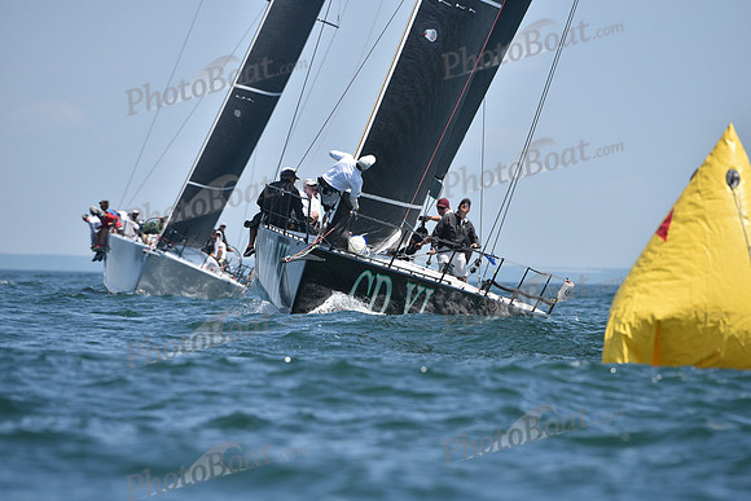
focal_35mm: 400
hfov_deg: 5.2
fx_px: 8346
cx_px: 376
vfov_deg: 3.4
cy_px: 250
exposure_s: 1/1600
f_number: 7.1
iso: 320
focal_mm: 400
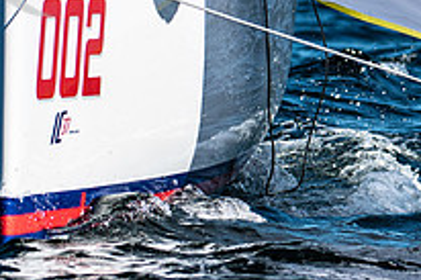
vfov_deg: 1.6
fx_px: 9885
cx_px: 574
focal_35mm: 846
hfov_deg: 2.4
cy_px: -52
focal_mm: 200
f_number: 5
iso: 320
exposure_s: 1/3200
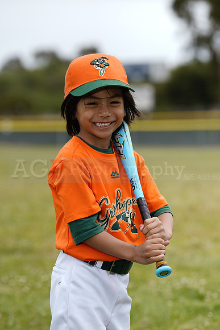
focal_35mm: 185
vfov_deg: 11.1
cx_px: 110
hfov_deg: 7.4
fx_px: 1695
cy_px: 165
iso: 50
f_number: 5.6
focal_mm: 185
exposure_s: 1/250
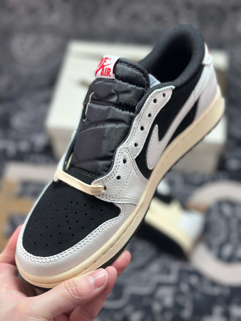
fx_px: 446
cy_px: 160
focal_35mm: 48
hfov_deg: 30.3
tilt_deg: -55.5
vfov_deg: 39.7
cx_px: 120
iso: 80
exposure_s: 1/642
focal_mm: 6.86
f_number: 1.78
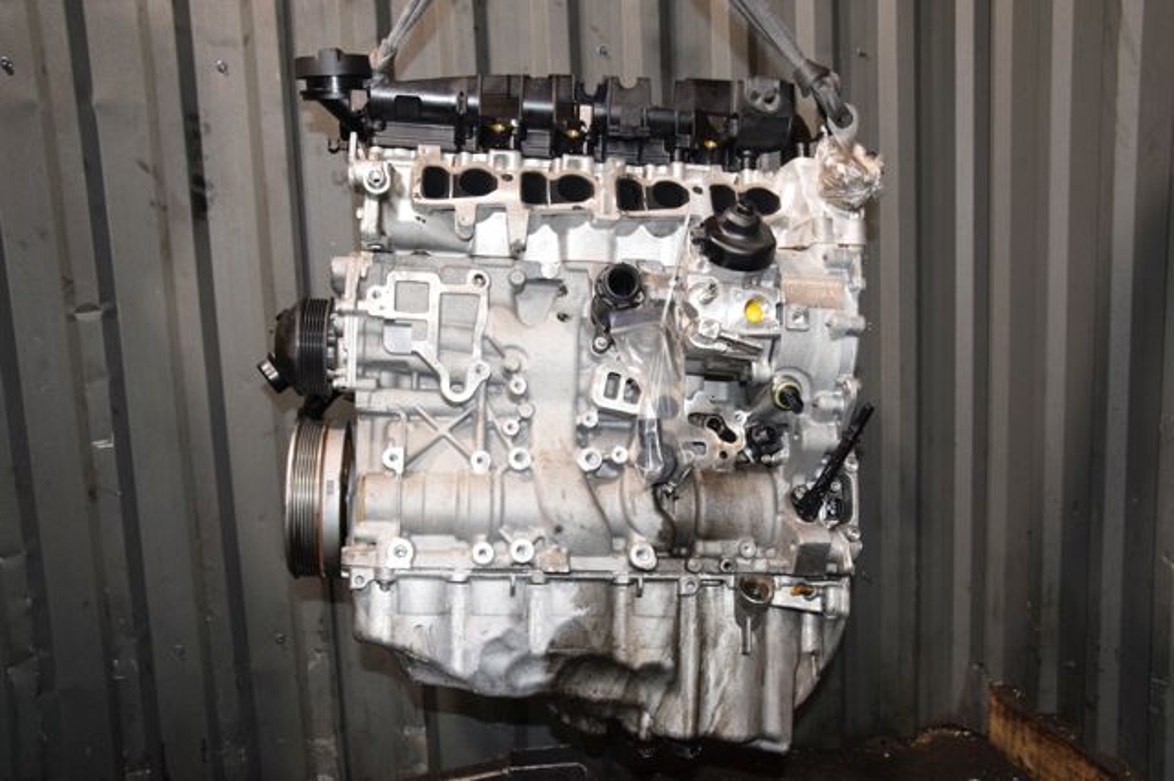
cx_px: 587
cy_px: 390
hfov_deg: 57.2
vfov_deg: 39.9
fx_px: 1076
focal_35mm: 33
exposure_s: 1/60
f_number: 5.6
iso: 1600
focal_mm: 22
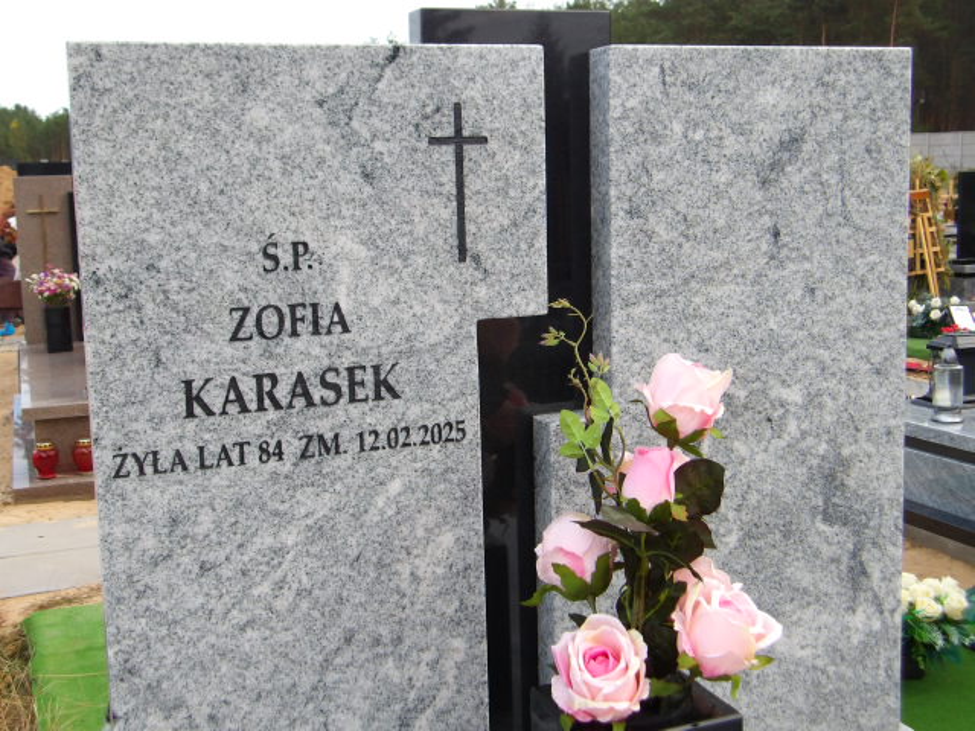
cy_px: 366
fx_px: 1183
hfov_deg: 44.8
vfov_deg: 34.3
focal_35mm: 42
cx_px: 488
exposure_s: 1/141
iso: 100
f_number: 3.7
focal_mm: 7.6
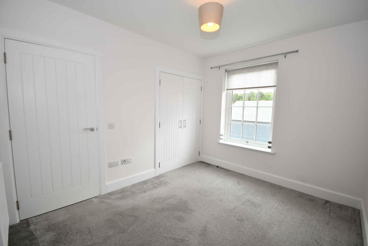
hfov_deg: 100.4
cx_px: 184
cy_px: 123
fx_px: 153
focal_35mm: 15
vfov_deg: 77.3
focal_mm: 10
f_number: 4.5
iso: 200
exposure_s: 1/80
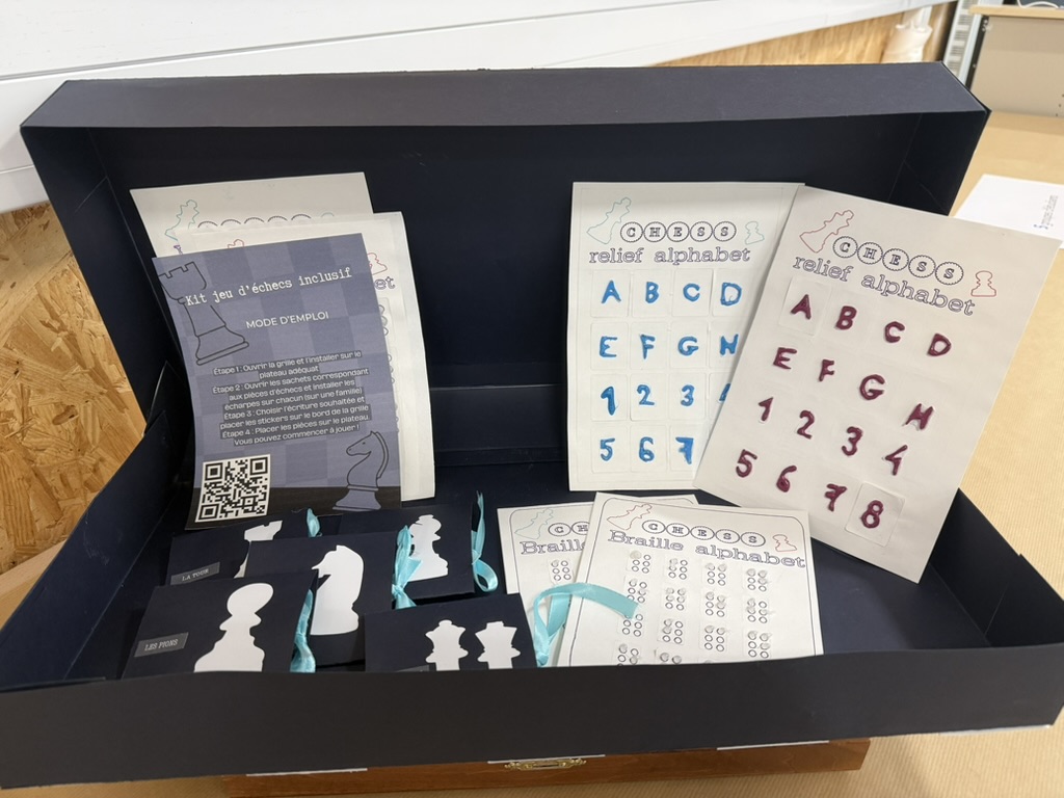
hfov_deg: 71.6
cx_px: 532
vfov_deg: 56.8
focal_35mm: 24
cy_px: 399
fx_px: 738
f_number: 1.78
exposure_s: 1/66
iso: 200
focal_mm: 6.76
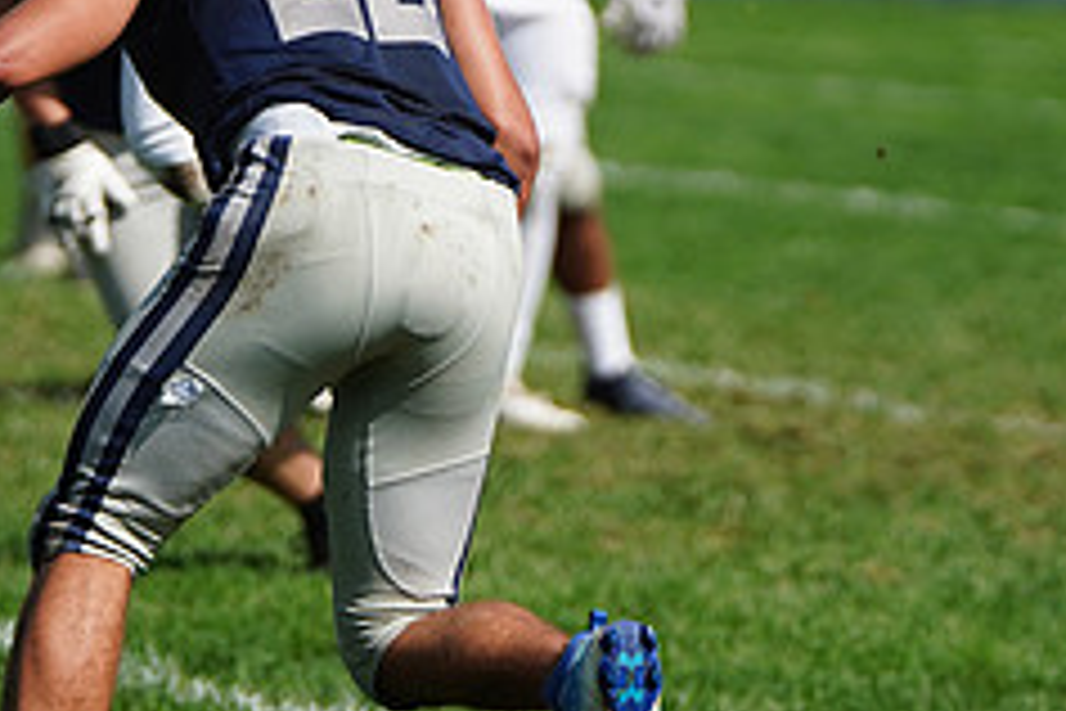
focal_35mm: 541
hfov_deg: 3.8
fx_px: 16018
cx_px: 454
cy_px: 106
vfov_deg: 2.5
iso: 400
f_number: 2.8
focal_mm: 221
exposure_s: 1/6400
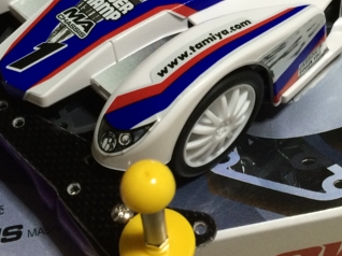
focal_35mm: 73
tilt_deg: -44.3
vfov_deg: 19.7
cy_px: 15
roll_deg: -1.1
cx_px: 205
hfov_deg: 26.6
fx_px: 721
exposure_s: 1/30
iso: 64
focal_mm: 4.15
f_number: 2.2
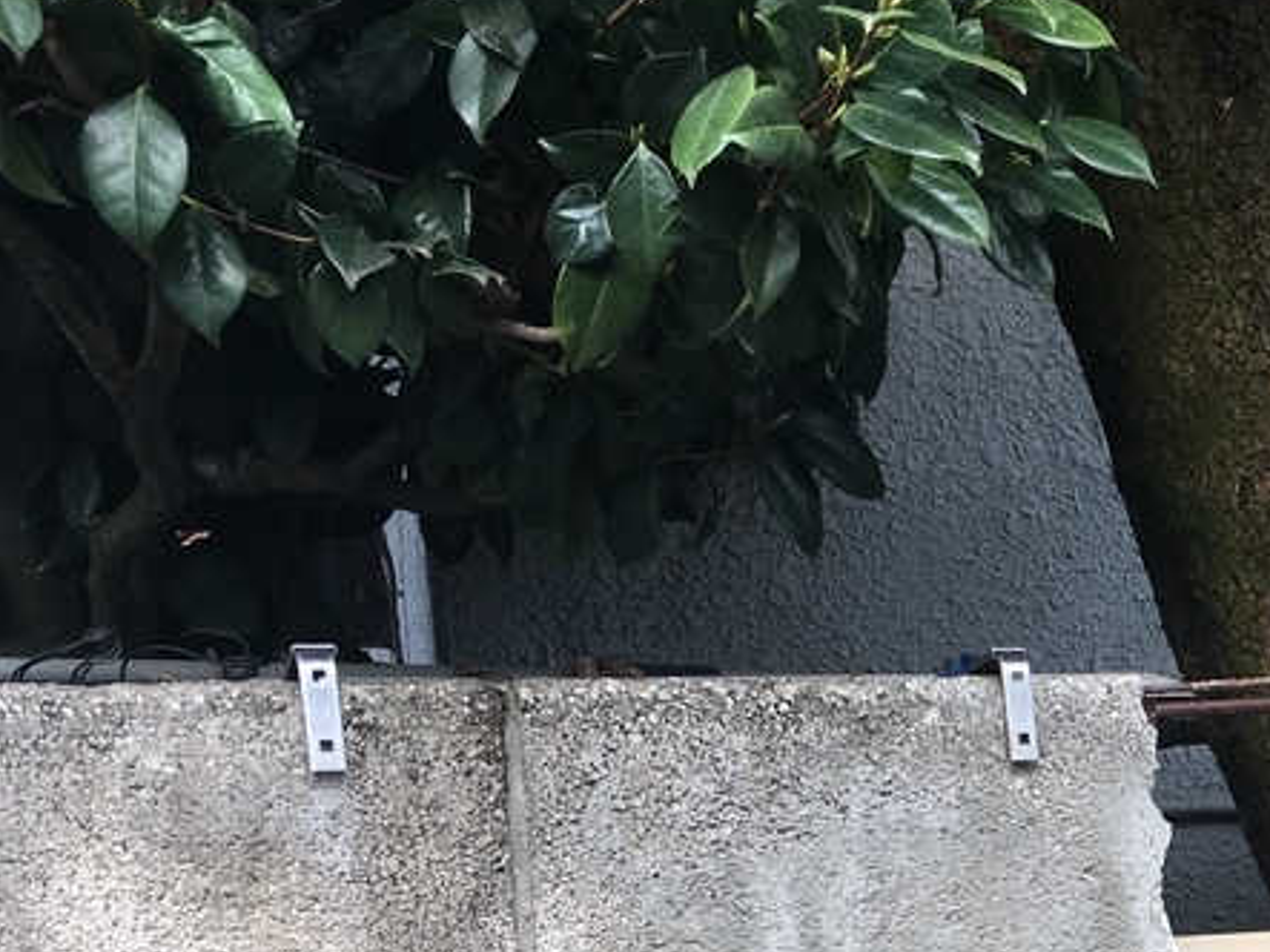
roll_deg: +1.4
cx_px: 1373
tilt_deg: -4.0
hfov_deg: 26.8
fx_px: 2457
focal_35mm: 67
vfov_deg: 20.9
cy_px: 1038
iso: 25
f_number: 2.2
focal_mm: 4.15
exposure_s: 1/213
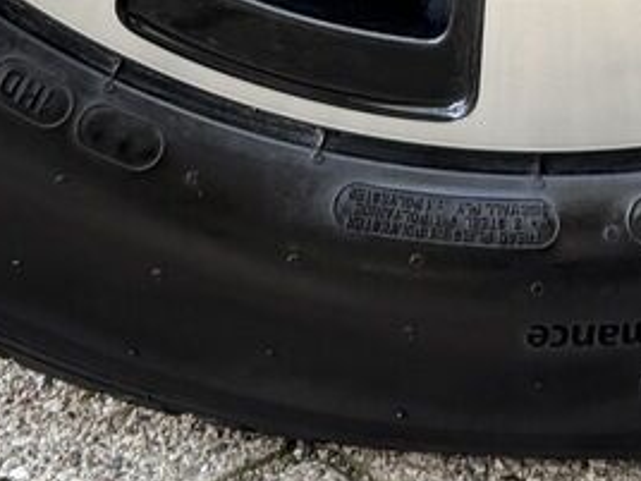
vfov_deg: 8.3
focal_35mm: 153
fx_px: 2833
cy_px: -926
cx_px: 556
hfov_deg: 12.8
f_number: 1.78
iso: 80
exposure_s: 1/226
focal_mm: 6.76
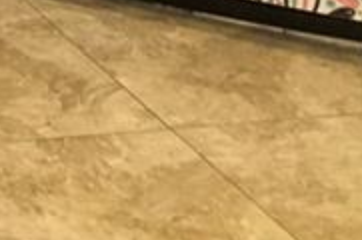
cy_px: -408
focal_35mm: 171
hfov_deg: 9.9
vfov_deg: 7.3
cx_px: -624
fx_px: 1716
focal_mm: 3
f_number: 1.8
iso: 200
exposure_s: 1/40
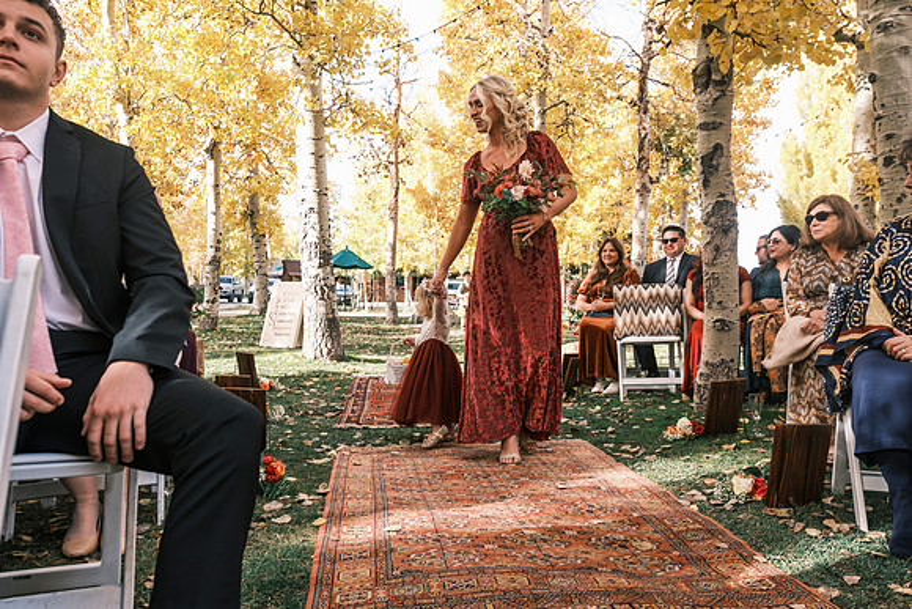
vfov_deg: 48.0
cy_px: 304
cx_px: 456
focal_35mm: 27
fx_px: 684
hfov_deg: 67.4
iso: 160
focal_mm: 18
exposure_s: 1/125
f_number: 4
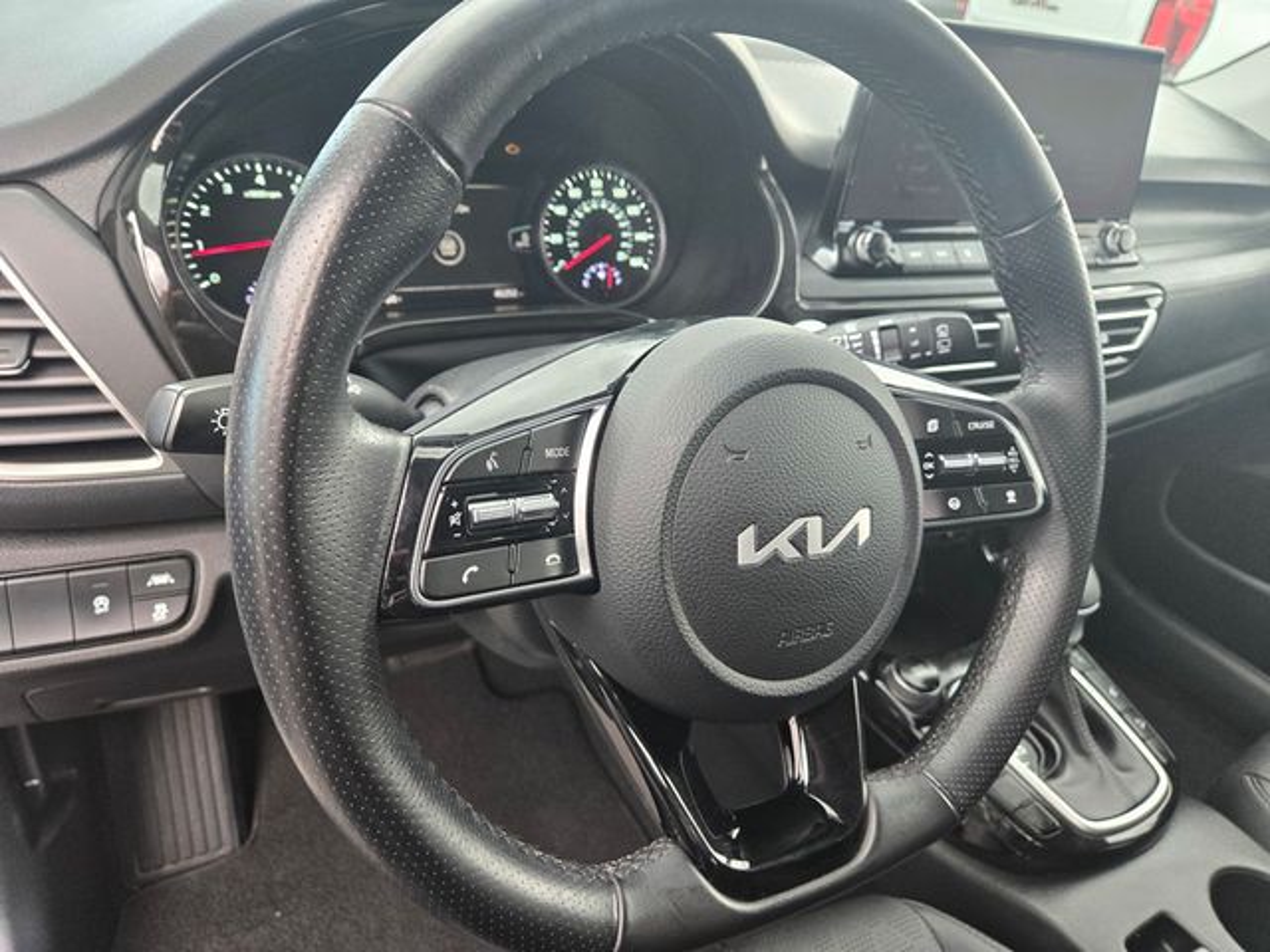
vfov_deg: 58.9
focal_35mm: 23
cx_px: 635
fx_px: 844
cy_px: 476
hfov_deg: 73.9
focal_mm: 5.4
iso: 160
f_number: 1.8
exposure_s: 1/180
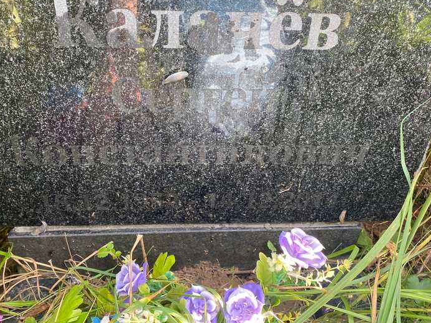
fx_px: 374
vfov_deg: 46.7
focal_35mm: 30
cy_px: 139
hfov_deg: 59.8
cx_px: 195
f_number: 1.8
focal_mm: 4.25
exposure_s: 1/121
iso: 80
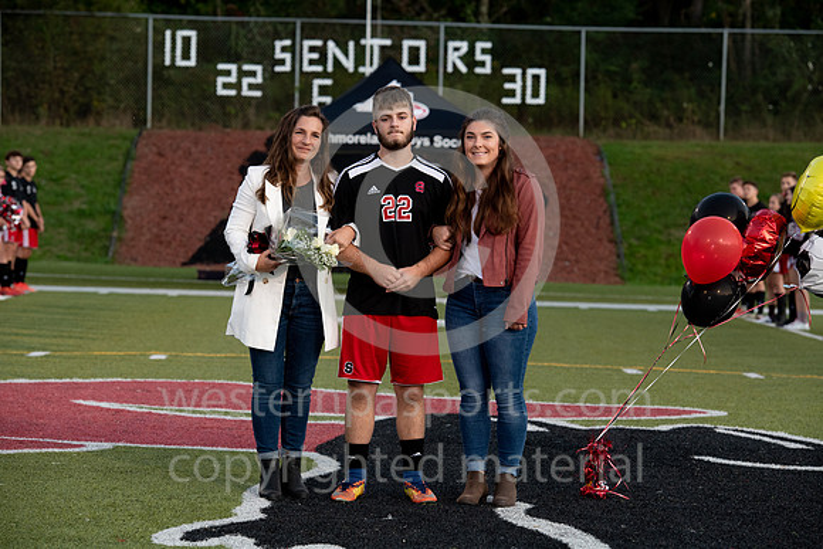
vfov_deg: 11.2
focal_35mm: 122
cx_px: 412
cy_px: 274
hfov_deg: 16.8
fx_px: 2790
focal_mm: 122
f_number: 5.6
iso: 1000
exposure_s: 1/250
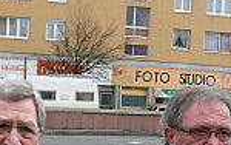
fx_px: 699
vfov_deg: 11.5
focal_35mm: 111
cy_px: 180
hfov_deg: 18.0
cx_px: -26
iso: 100
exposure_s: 1/160
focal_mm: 7.4
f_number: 4
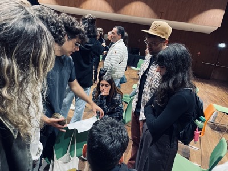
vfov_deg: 53.1
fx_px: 171
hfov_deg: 67.3
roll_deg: -10.5
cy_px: 86
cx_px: 114
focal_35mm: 26
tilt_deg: -15.6
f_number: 1.6
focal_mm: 4.2
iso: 500
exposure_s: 1/25
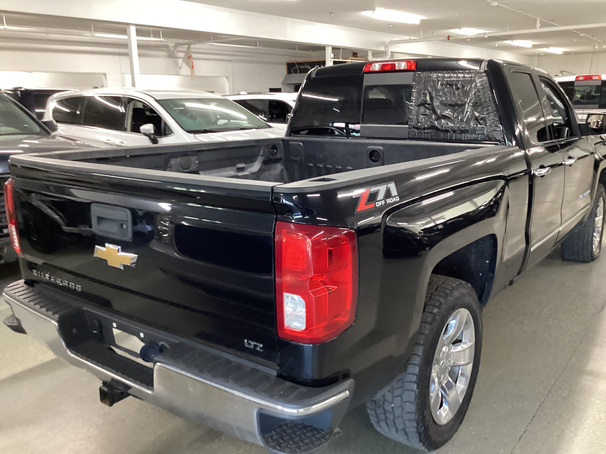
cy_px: 227
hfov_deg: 58.4
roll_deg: +1.5
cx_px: 303
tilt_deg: -16.8
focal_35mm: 31
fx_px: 543
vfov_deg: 45.4
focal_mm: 3.3
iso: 320
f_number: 2.4
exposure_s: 1/40
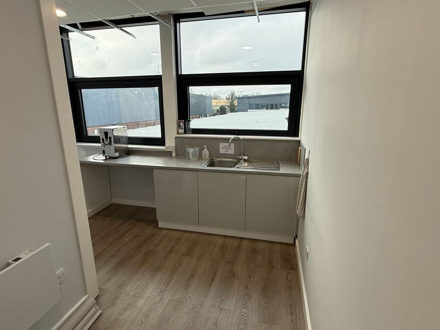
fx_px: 178
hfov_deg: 102.1
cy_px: 165
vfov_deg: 85.7
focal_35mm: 14
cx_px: 220
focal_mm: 2.22
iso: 64
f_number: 2.2
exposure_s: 1/236
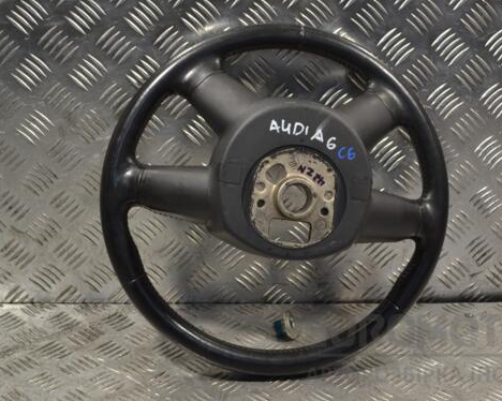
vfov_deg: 23.5
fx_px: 965
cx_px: 285
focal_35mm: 65
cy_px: 188
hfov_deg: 29.1
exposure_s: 1/80
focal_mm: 36
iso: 400
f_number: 5
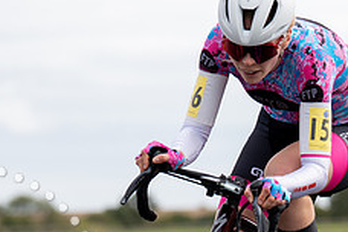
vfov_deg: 4.1
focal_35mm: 337
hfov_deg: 6.1
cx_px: 231
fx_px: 3257
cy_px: 222
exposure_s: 1/800
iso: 125
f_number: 3.5
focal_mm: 108
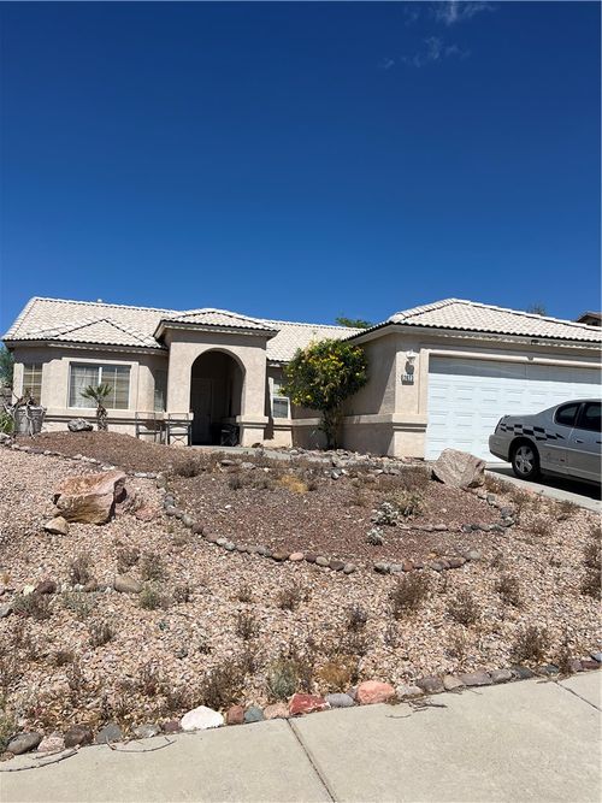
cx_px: 301
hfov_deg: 53.0
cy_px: 402
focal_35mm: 26
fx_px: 603
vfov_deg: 67.3
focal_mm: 5.1
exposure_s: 1/6897
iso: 50
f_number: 1.6
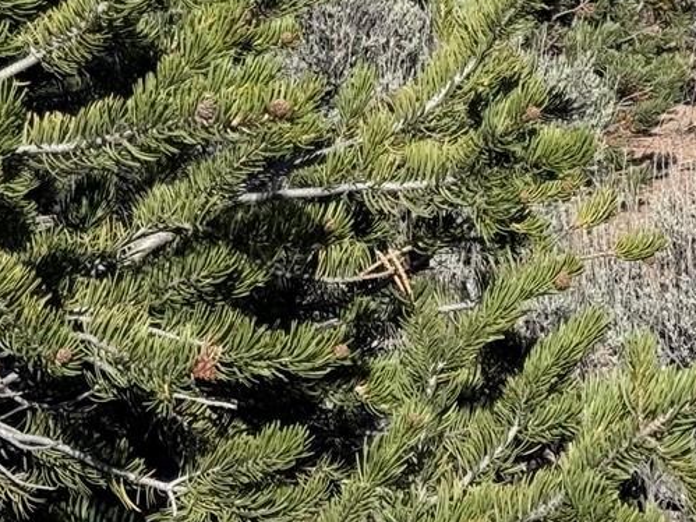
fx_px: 3096
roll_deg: -1.4
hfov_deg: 12.5
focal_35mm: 154
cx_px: 840
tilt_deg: -2.8
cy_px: -313
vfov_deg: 9.3
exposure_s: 1/6410
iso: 64
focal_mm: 6.76
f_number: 1.78
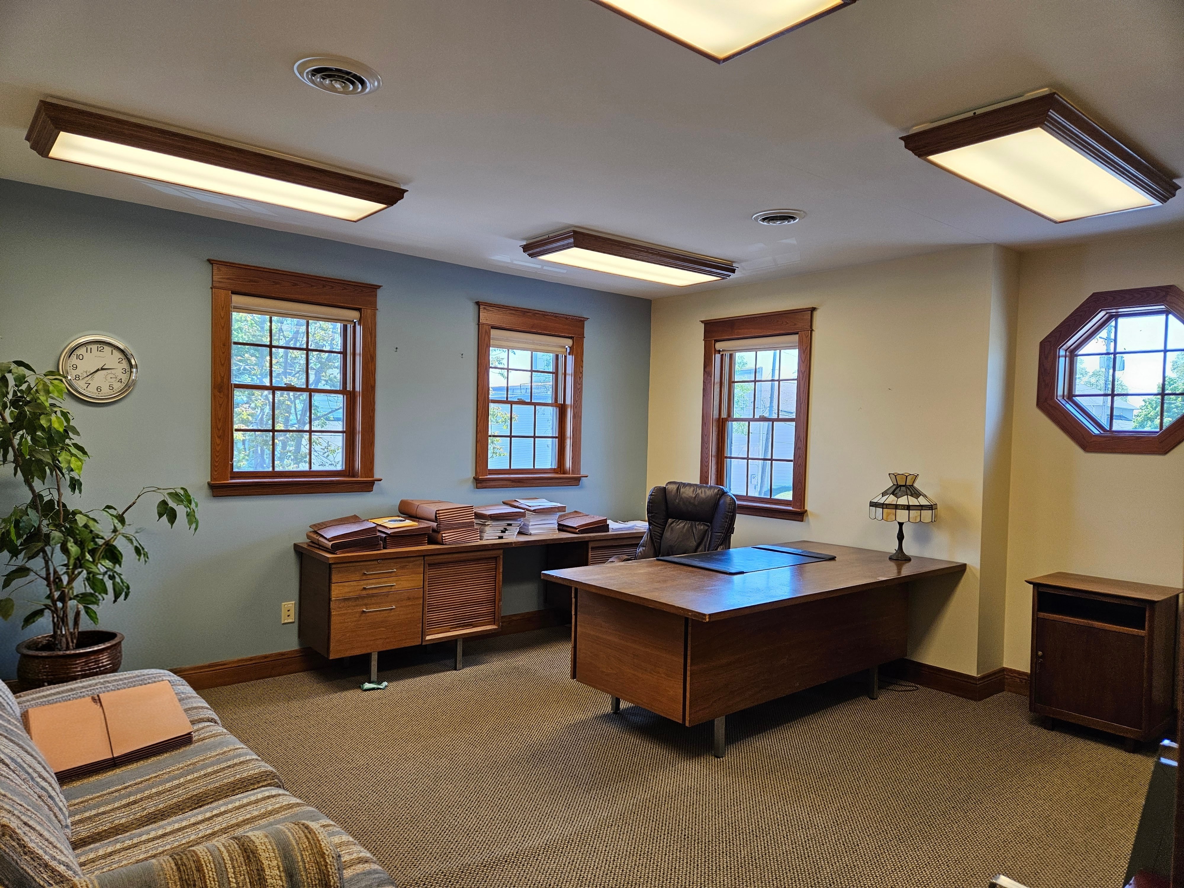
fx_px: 787
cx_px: 592
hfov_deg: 73.9
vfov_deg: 58.9
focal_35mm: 23
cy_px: 444
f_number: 1.8
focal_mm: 5.4
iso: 80
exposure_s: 1/120
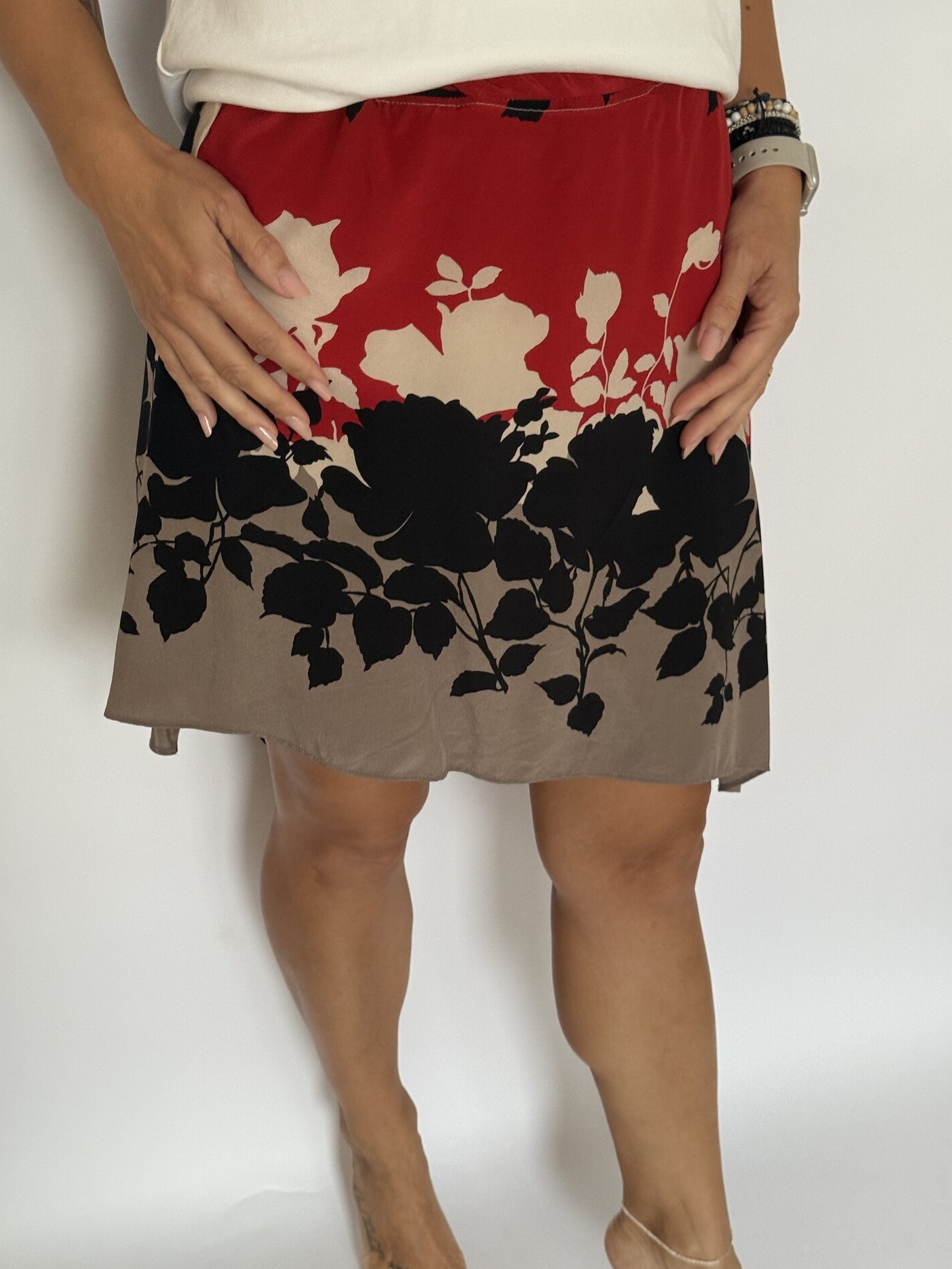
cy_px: 644
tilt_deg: -29.4
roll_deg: -0.7
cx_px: 472
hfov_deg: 29.7
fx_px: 1797
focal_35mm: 49
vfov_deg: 38.9
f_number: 1.78
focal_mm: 6.76
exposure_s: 1/40
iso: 320
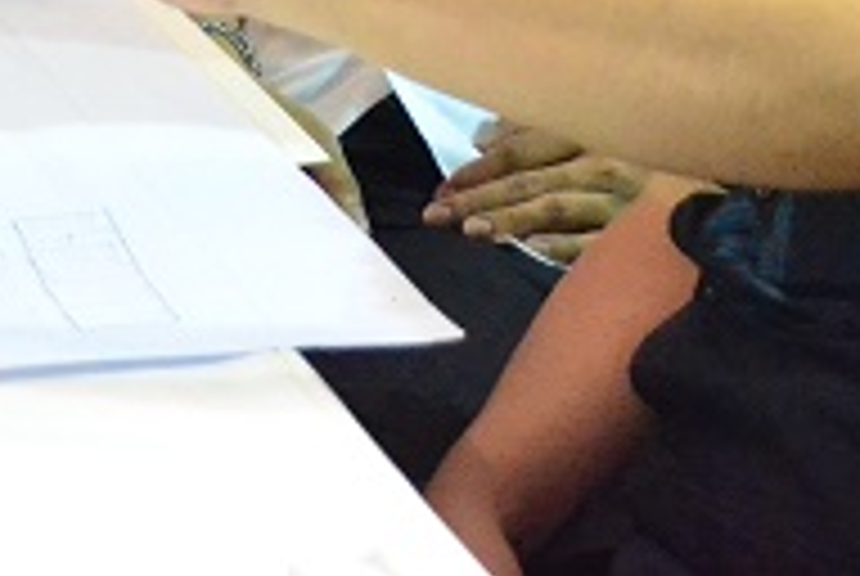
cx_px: 315
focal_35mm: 163
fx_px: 3900
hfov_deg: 12.6
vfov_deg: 8.0
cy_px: -619
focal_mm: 26
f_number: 5
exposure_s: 1/320
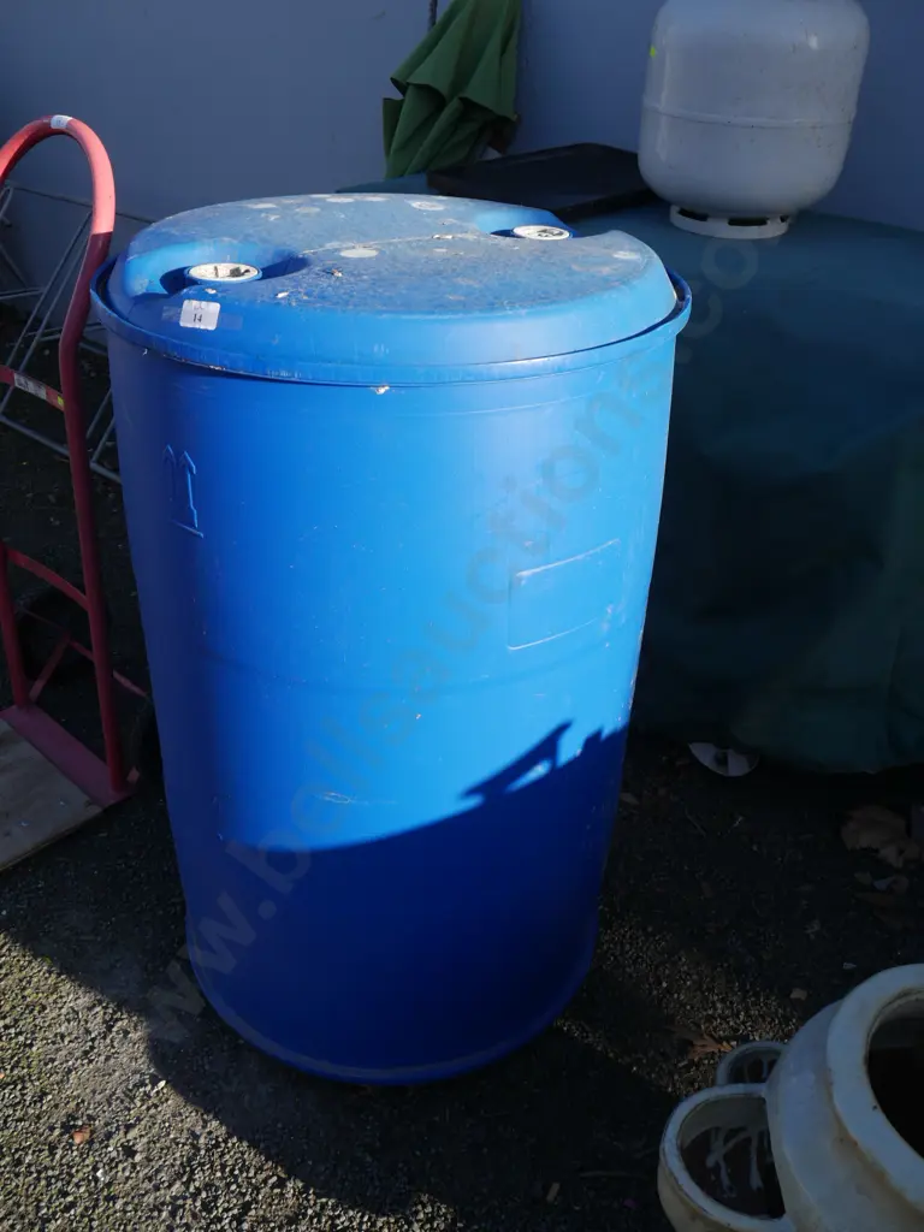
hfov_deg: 49.7
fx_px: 997
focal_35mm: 28
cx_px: 462
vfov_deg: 63.4
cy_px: 616
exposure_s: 1/400
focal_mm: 14
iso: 200
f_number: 6.3
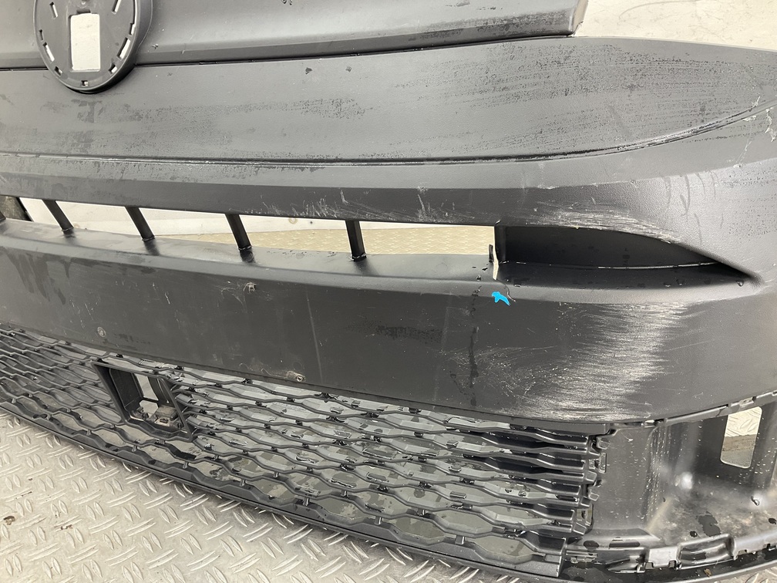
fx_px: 651
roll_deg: +2.8
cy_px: 292
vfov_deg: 48.2
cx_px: 388
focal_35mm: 29
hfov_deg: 61.7
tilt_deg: -25.1
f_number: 1.8
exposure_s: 1/60
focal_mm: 3
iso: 50
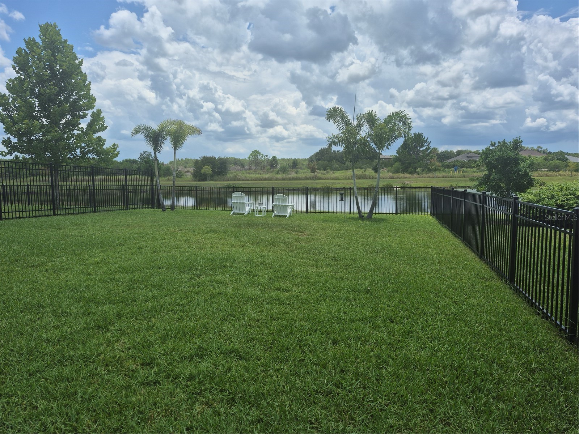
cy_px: 217
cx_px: 290
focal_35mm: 23
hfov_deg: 73.9
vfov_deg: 58.9
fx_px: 385
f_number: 1.8
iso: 25
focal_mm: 5.4
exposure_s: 1/2856
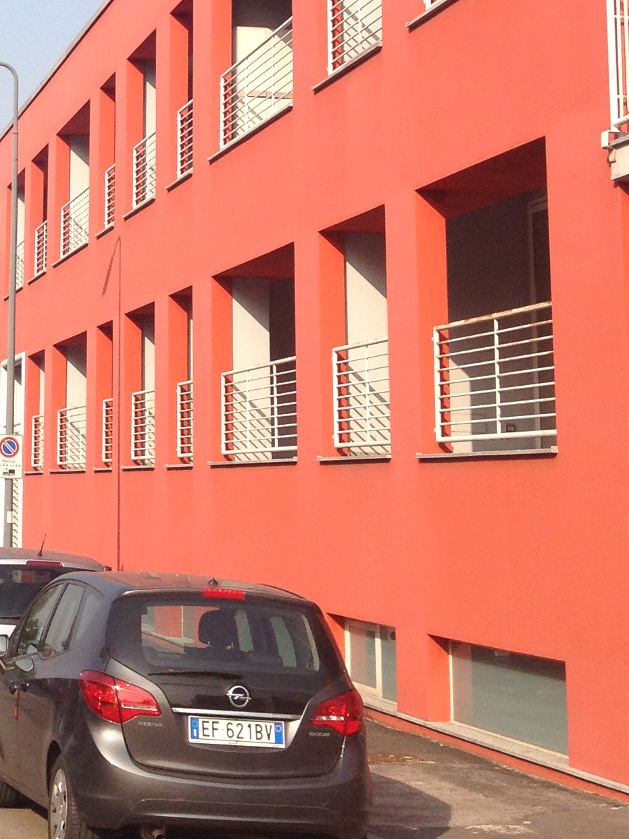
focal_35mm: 92
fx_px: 2230
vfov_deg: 20.7
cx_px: -72
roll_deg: -0.7
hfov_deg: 15.6
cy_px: 36
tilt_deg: +15.6
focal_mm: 4.28
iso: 50
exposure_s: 1/1255
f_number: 2.4
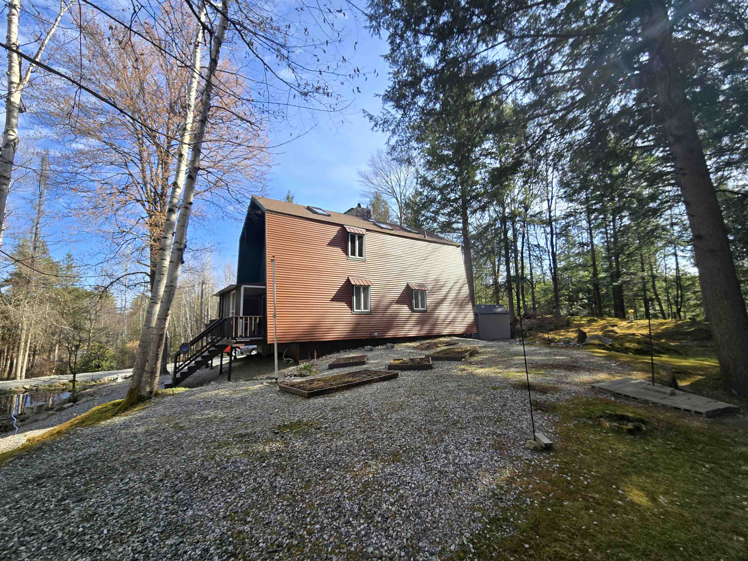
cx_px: 374
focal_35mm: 13
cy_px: 280
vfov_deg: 89.9
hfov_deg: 106.2
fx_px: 281
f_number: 2.2
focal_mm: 2.2
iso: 50
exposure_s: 1/744
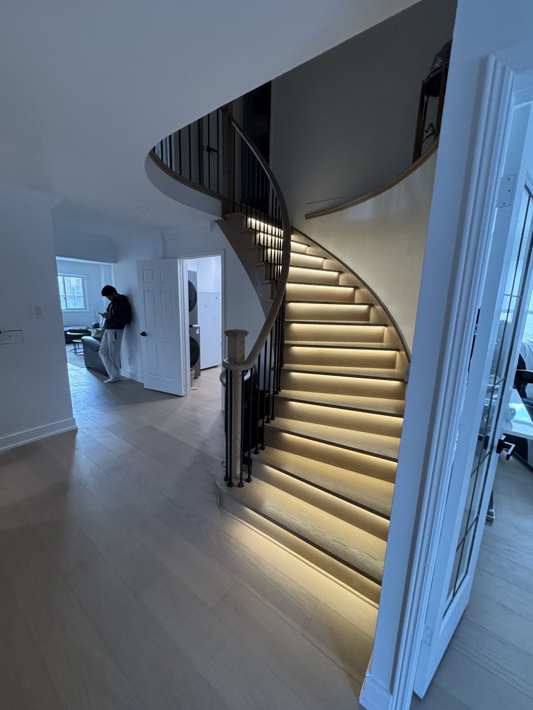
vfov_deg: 102.1
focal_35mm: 14
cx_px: 266
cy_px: 355
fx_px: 287
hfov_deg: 85.7
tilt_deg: -9.0
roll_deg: -1.0
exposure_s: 1/90
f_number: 2.2
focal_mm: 2.22
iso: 320
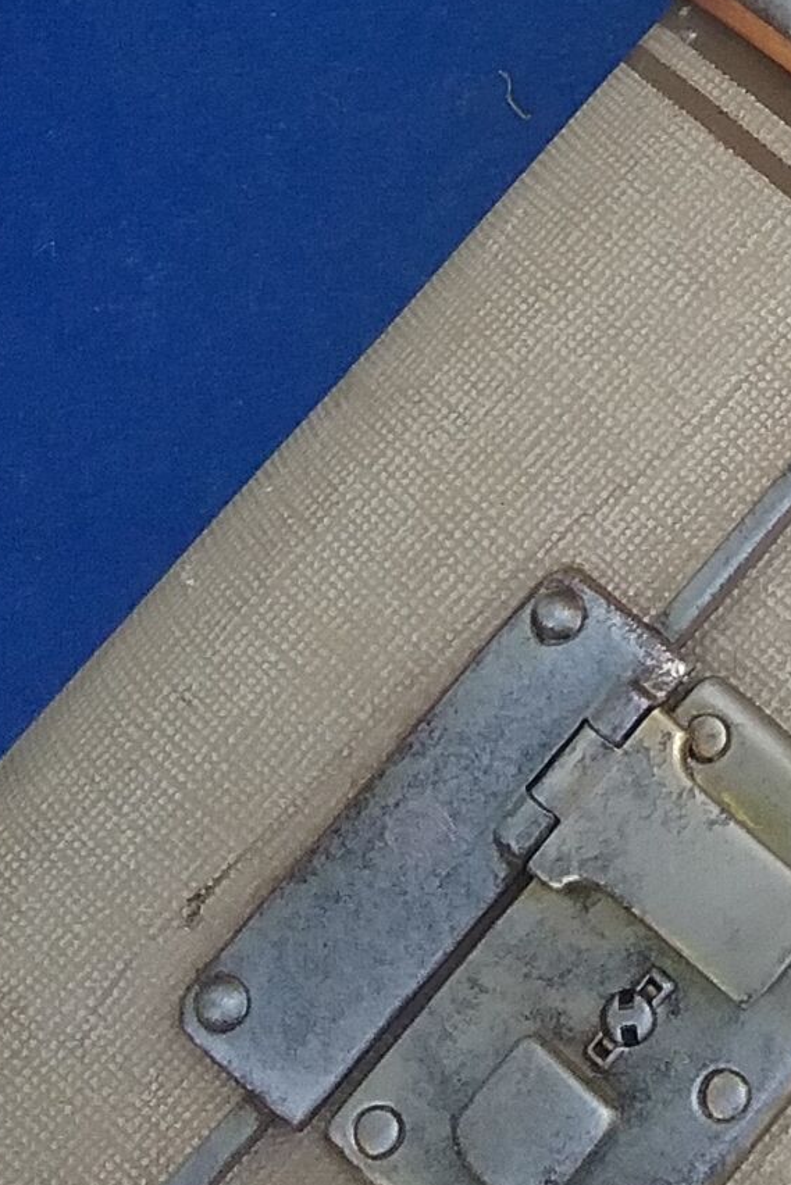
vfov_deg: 20.1
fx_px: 3228
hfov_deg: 12.9
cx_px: 1332
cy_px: -39
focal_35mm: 98
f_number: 2.2
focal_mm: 3.3
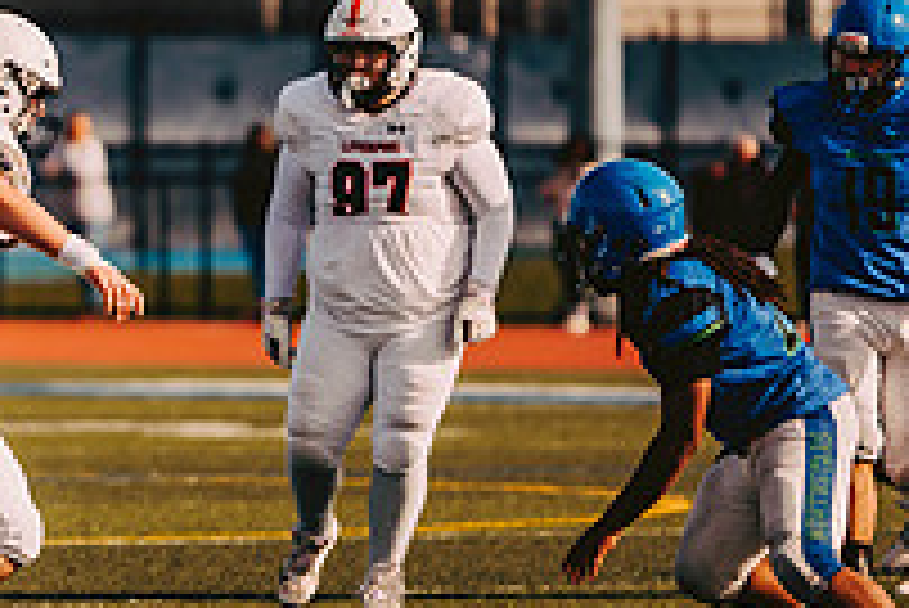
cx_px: -267
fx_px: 14857
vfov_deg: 2.3
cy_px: 376
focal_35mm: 588
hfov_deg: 3.5
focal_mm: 200
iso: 160
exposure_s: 1/2000
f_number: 2.8
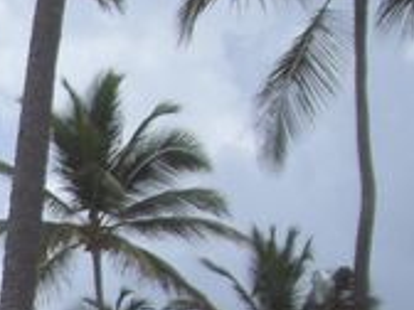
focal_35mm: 231
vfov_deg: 6.3
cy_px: 487
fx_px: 2763
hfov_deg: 8.1
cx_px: -434
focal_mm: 6.2
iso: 64
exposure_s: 1/250
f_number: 8
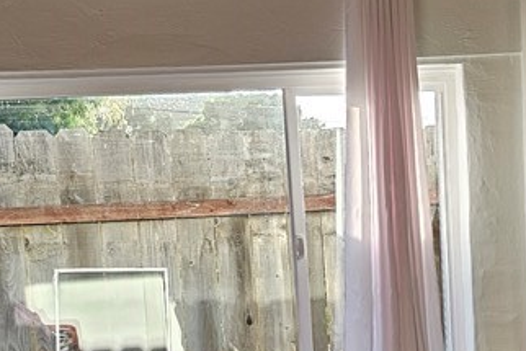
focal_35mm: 76
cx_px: 364
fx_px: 1111
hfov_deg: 26.4
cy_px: 322
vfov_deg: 17.7
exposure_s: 1/120
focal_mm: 6.3
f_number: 1.7
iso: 32
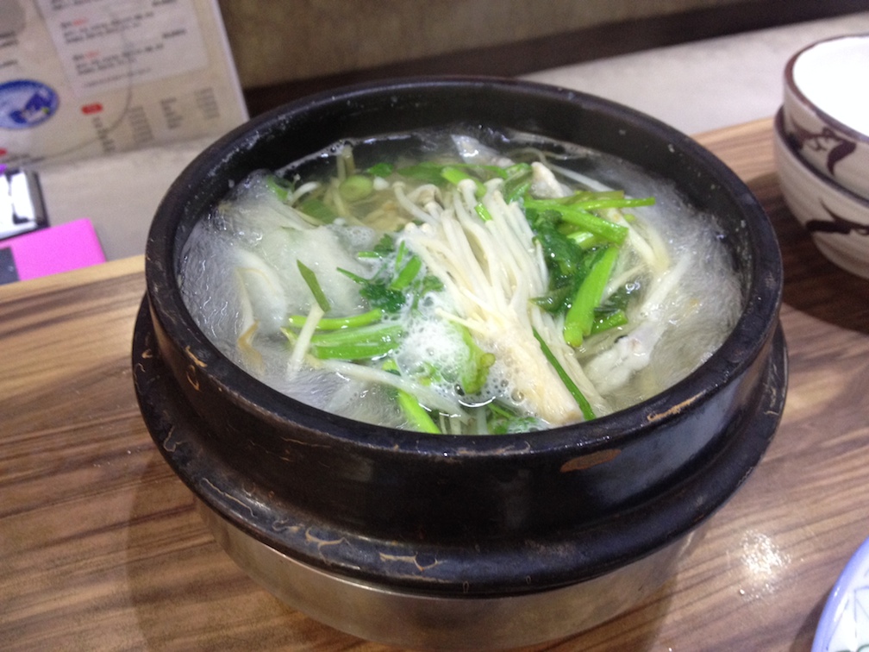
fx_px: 879
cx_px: 434
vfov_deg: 40.7
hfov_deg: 52.6
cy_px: 326
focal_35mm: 35
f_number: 2.4
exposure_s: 1/20
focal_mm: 4.28
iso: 200
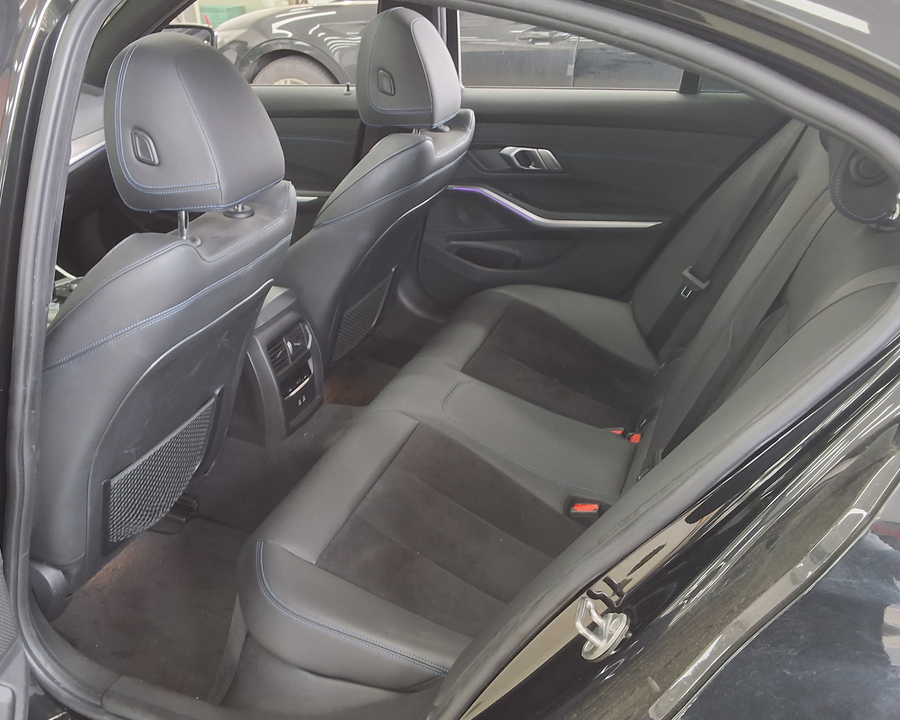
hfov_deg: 52.6
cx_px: 382
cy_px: 350
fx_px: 906
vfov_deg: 43.4
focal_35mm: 34
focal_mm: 2.91
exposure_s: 1/40
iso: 100
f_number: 1.9
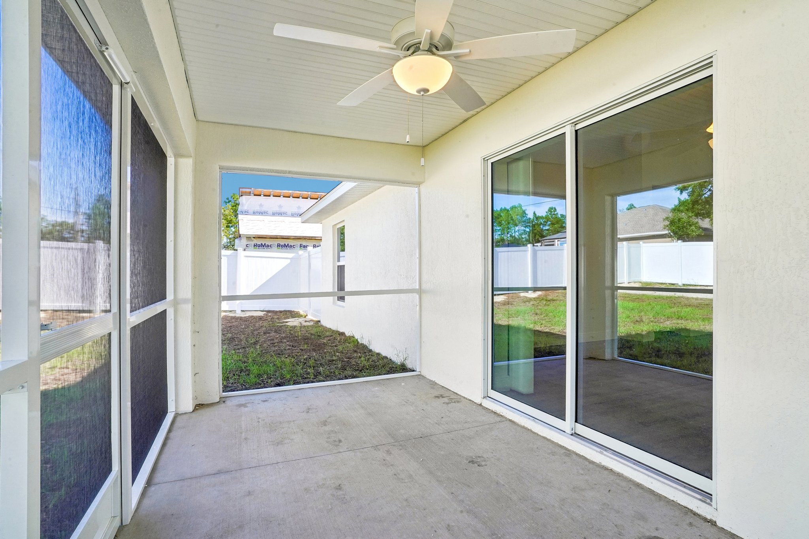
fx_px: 382
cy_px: 270
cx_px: 404
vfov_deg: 70.4
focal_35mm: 17
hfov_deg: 93.3
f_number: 20
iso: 400
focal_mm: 17
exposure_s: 1/25
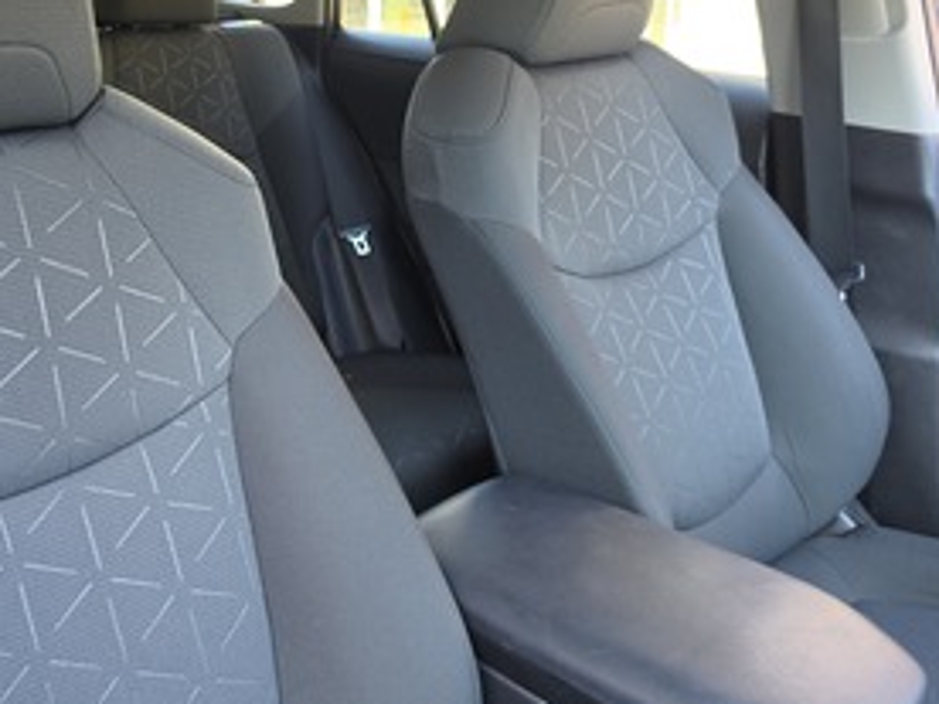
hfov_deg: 51.1
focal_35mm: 35
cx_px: 272
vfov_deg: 40.4
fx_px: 949
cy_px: 257
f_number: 1.4
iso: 100
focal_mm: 6.5
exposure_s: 1/180
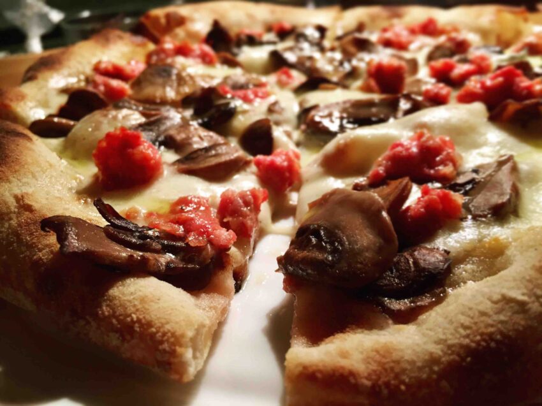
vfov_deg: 48.2
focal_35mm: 29
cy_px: 203
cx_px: 271
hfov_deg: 61.7
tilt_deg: -29.9
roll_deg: +4.2
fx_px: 454
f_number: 2.2
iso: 50
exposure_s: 1/33
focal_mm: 4.15
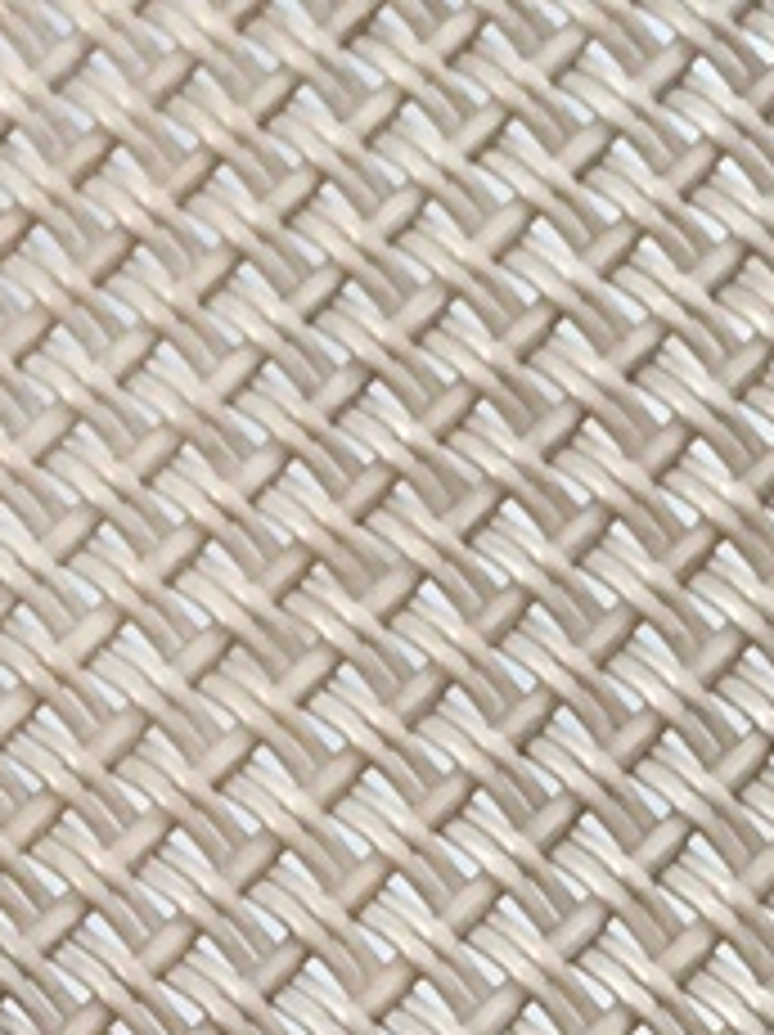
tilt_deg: -61.6
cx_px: -1287
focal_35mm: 206
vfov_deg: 9.6
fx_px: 6153
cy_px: 576
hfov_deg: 6.7
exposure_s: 1/100
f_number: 2.2
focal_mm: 4.15
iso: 40
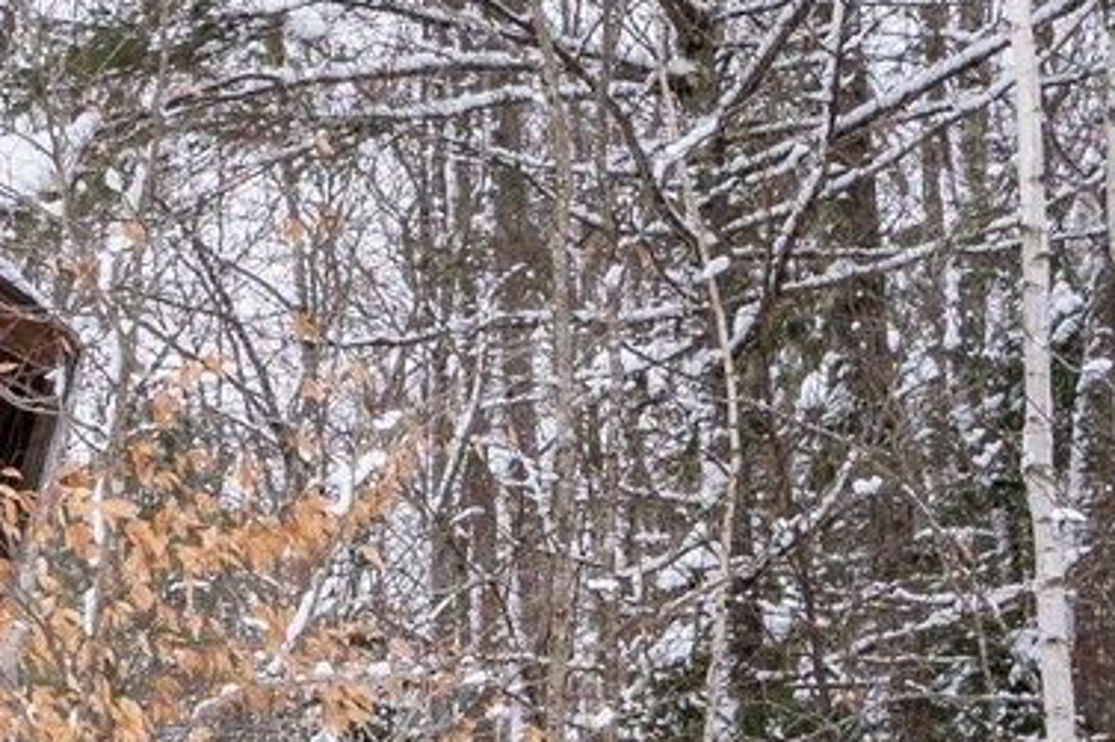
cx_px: -597
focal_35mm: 190
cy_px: 921
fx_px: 5882
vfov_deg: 7.2
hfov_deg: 10.4
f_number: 9
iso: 50
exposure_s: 1/60
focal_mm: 35
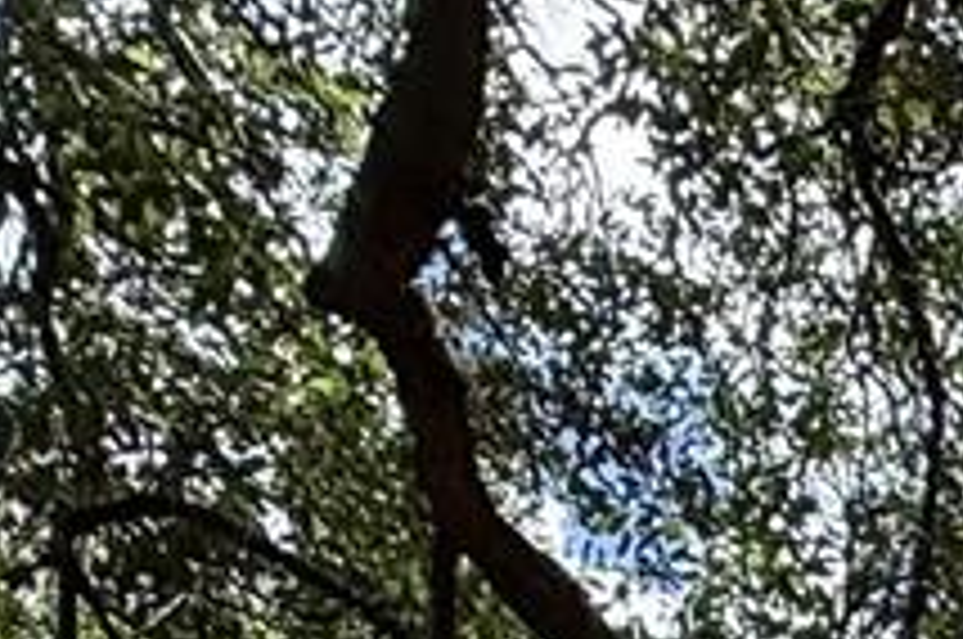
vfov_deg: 8.8
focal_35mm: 109
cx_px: 2124
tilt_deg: +19.6
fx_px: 2911
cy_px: 2214
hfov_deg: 14.4
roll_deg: -1.6
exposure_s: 1/709
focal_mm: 2.22
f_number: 2.2
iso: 64
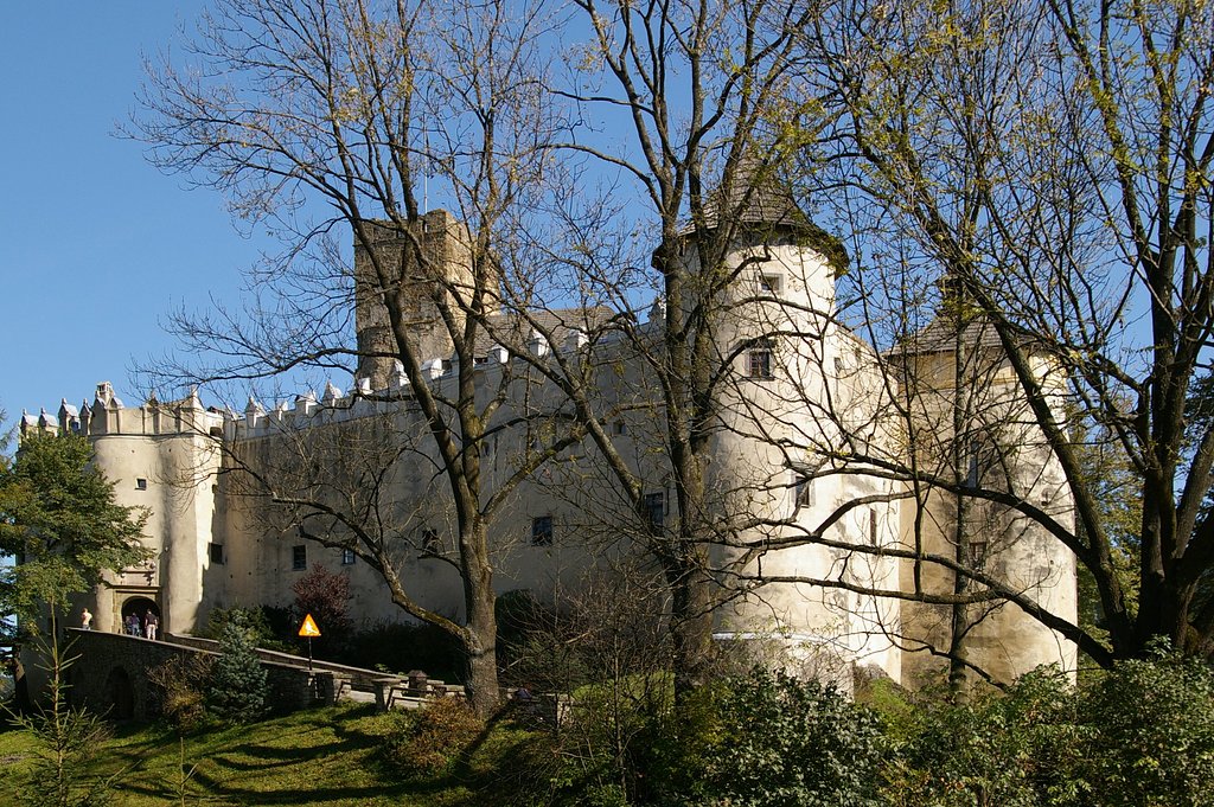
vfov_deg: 28.9
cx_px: 607
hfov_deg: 42.4
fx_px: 1567
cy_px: 404
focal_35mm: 46
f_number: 8
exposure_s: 1/180
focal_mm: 31
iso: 200
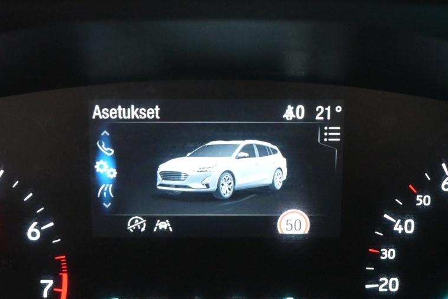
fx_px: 978
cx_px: 223
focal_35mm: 79
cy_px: 216
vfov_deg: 17.3
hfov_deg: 25.8
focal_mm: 24.5
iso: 4000
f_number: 4.2
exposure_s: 1/40
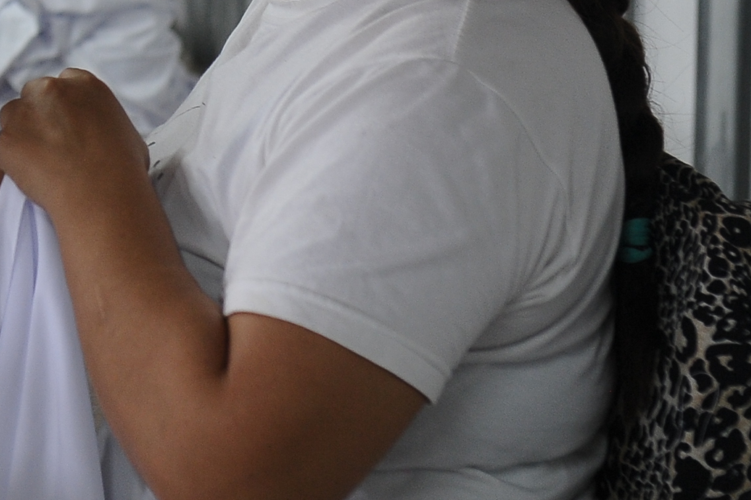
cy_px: -120
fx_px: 2731
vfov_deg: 10.3
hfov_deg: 14.9
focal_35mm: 131
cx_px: -268
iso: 1000
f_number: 2.8
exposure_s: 1/320
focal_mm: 35
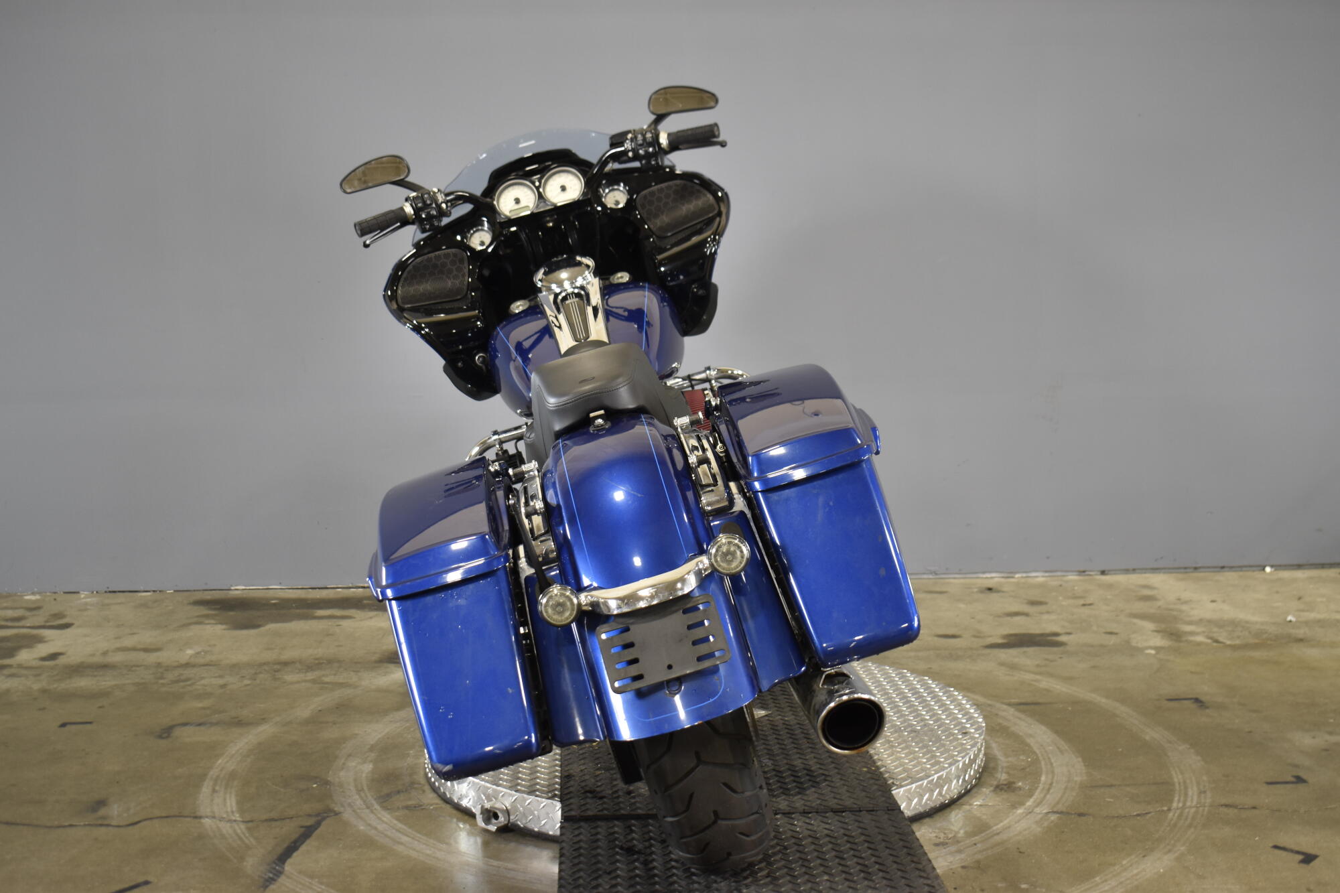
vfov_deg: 33.0
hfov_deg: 47.9
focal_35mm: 40
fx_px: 1507
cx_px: 670
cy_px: 446
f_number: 4
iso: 400
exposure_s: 1/20
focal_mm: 27
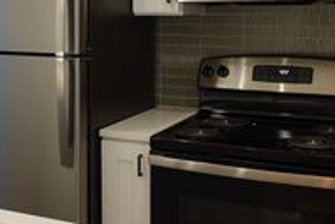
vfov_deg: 21.5
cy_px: 75
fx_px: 587
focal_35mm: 63
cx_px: 76
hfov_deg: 31.2
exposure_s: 1/30
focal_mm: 9.4
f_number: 2.8
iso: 125
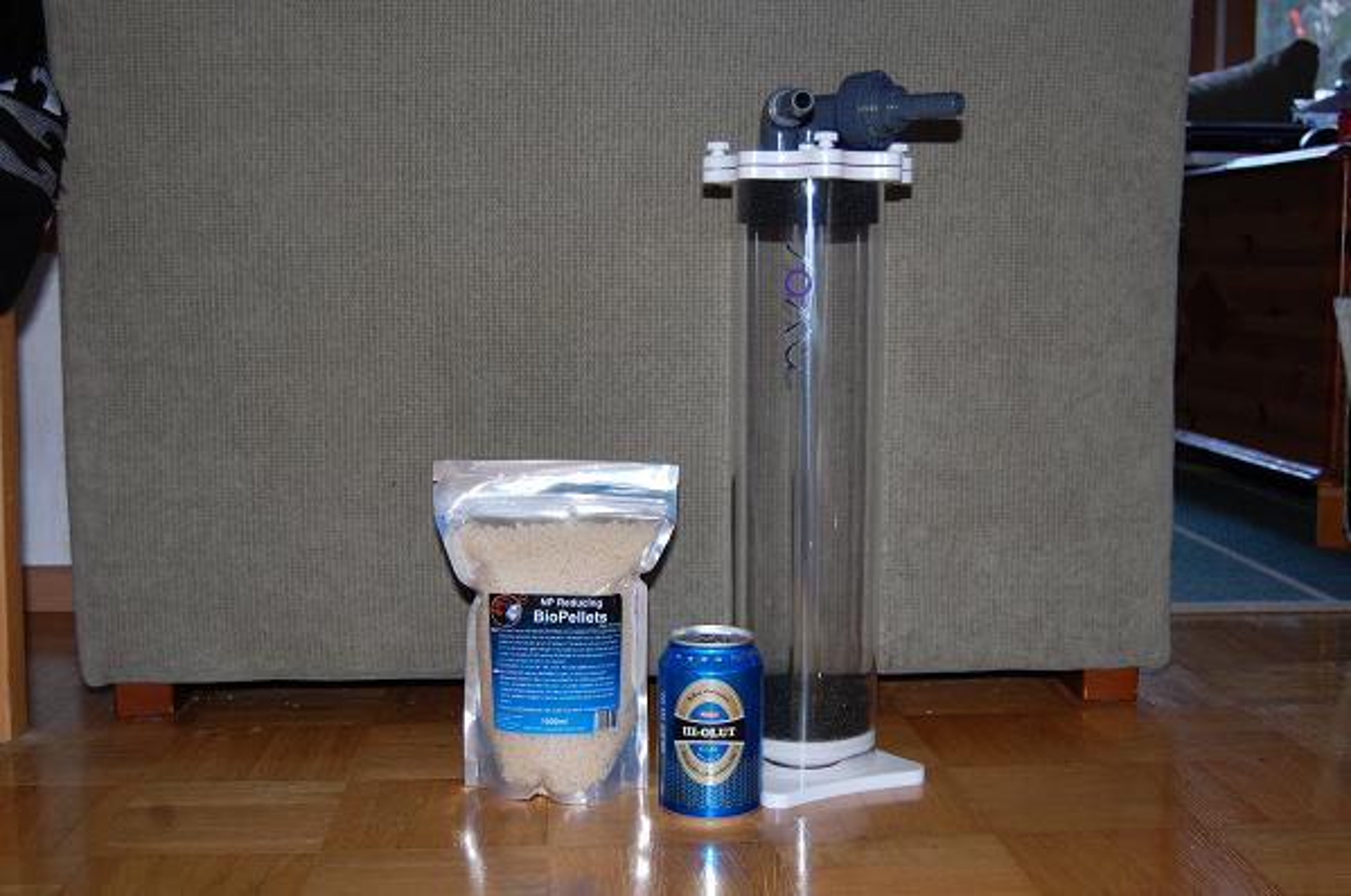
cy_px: 448
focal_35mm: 42
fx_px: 1573
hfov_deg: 46.5
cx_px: 676
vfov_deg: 31.8
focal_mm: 28
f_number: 4.2
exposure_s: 1/60
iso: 400
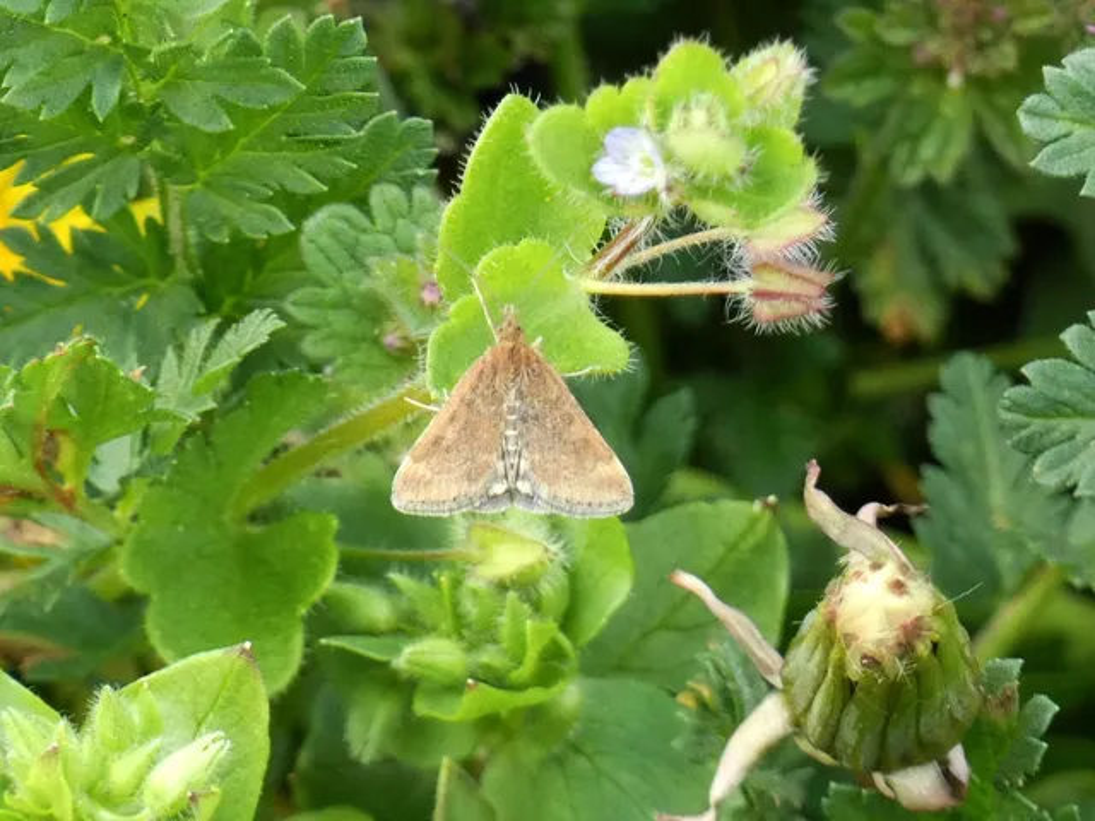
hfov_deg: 4.5
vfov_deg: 3.4
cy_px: 410
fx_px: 13918
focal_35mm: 440
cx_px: 548
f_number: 5.6
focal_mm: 78.8
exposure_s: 1/100
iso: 500
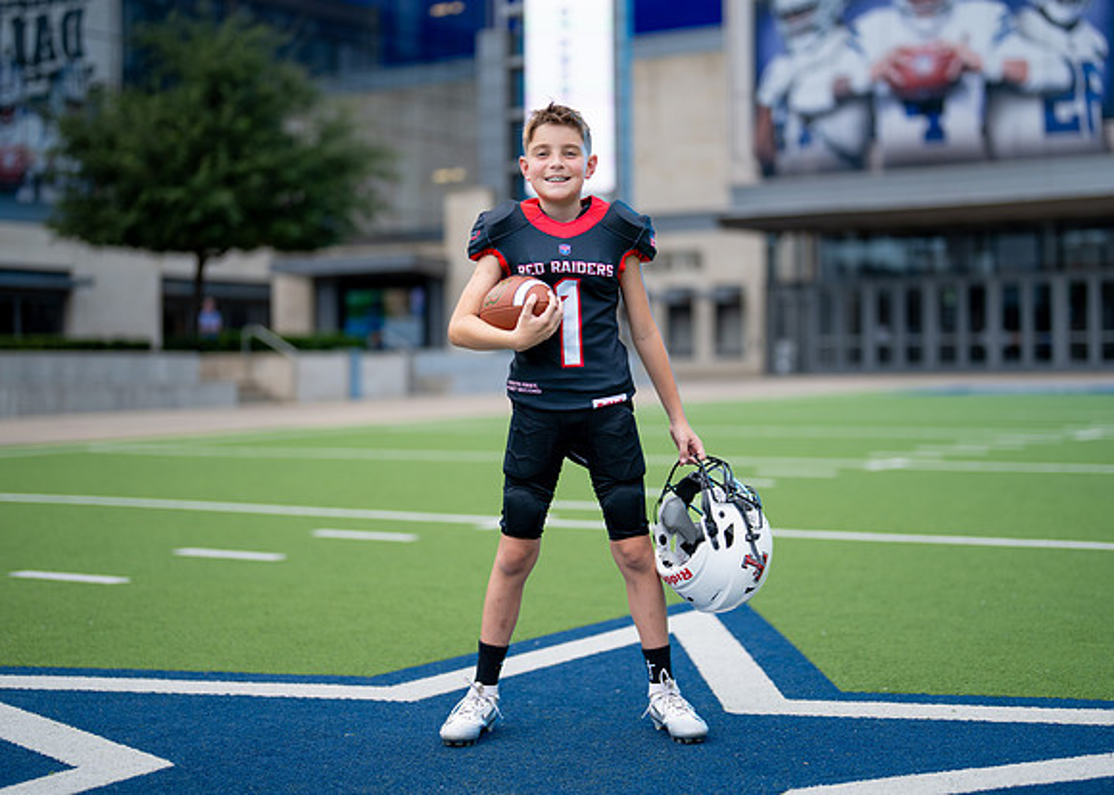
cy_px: 378
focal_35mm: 60
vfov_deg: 23.7
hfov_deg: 32.8
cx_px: 598
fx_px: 1893
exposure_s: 1/1600
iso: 100
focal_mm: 50
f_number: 1.2
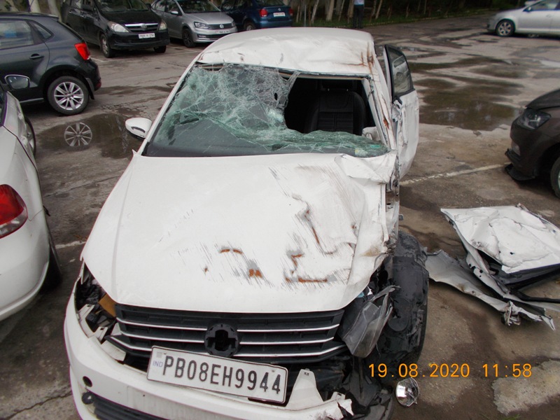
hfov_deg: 67.3
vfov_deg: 53.1
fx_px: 421
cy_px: 210
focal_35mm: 26
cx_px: 280
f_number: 3.2
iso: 80
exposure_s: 1/640
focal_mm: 4.6
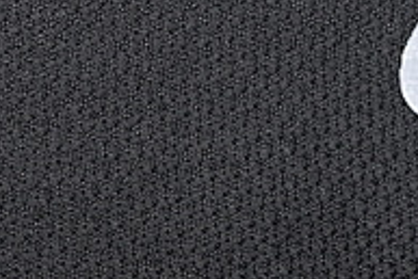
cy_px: 45
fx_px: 4880
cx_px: -262
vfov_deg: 3.3
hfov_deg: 4.9
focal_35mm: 420
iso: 160
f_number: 6.3
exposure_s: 1/60
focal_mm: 50
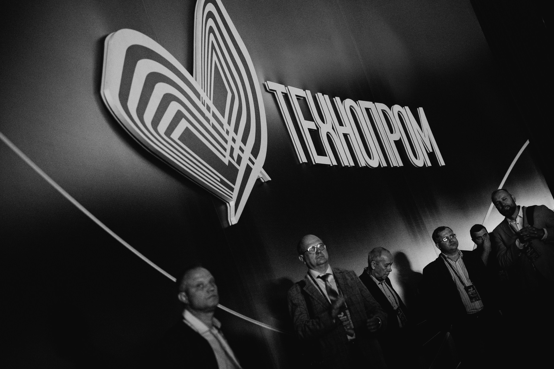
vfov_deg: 22.3
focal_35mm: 61
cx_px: 277
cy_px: 184
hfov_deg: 32.9
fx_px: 939
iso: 4000
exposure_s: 1/100
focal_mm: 61
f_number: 2.4
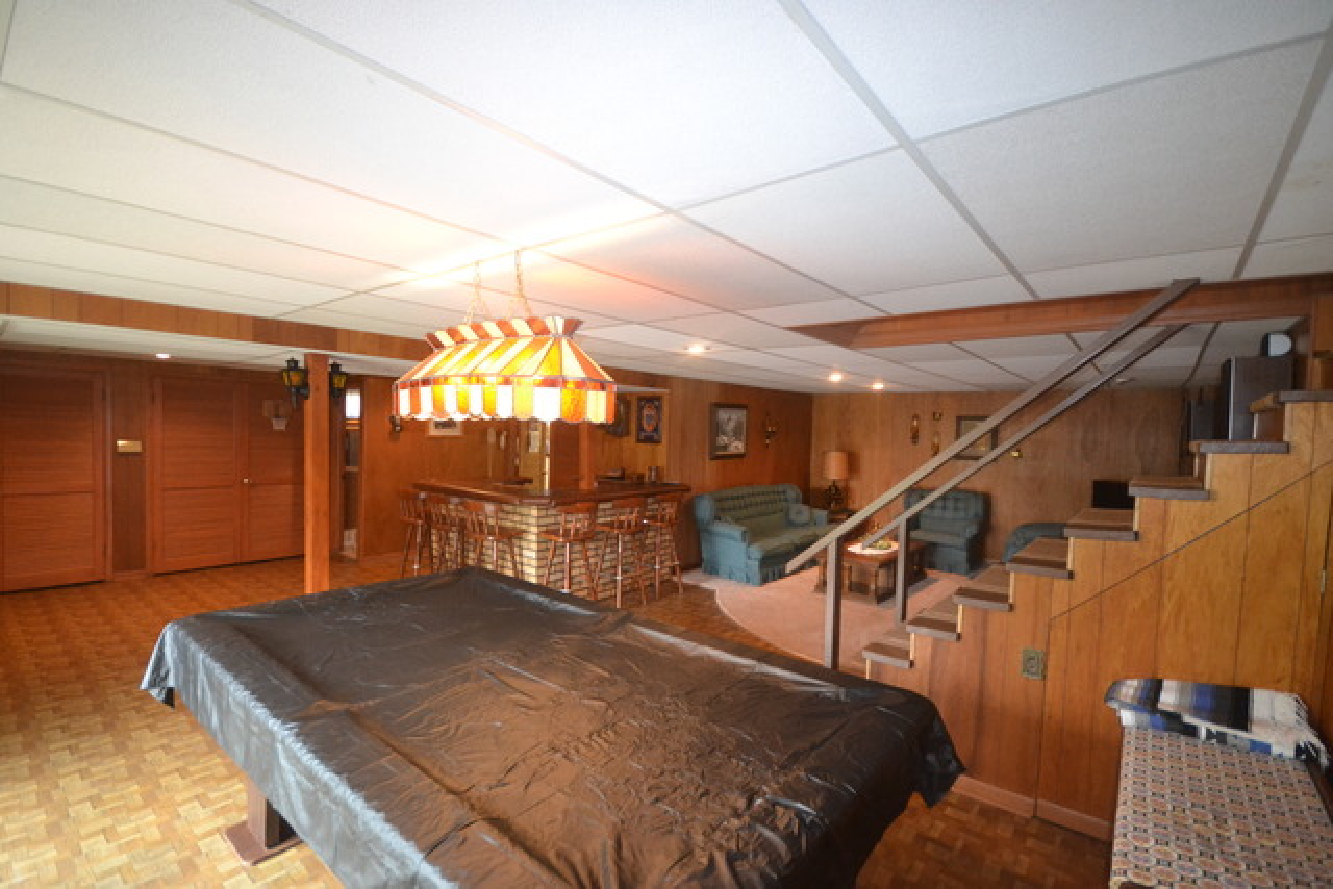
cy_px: 444
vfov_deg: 77.4
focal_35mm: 15
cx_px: 666
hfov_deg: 100.4
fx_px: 556
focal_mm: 10
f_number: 4
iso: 2800
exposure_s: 1/60
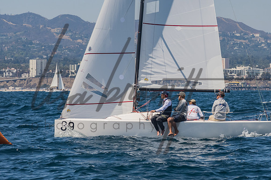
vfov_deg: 5.0
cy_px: 90
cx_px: 139
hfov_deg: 7.5
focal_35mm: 274
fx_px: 2065
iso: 640
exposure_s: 1/1250
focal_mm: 175
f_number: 14
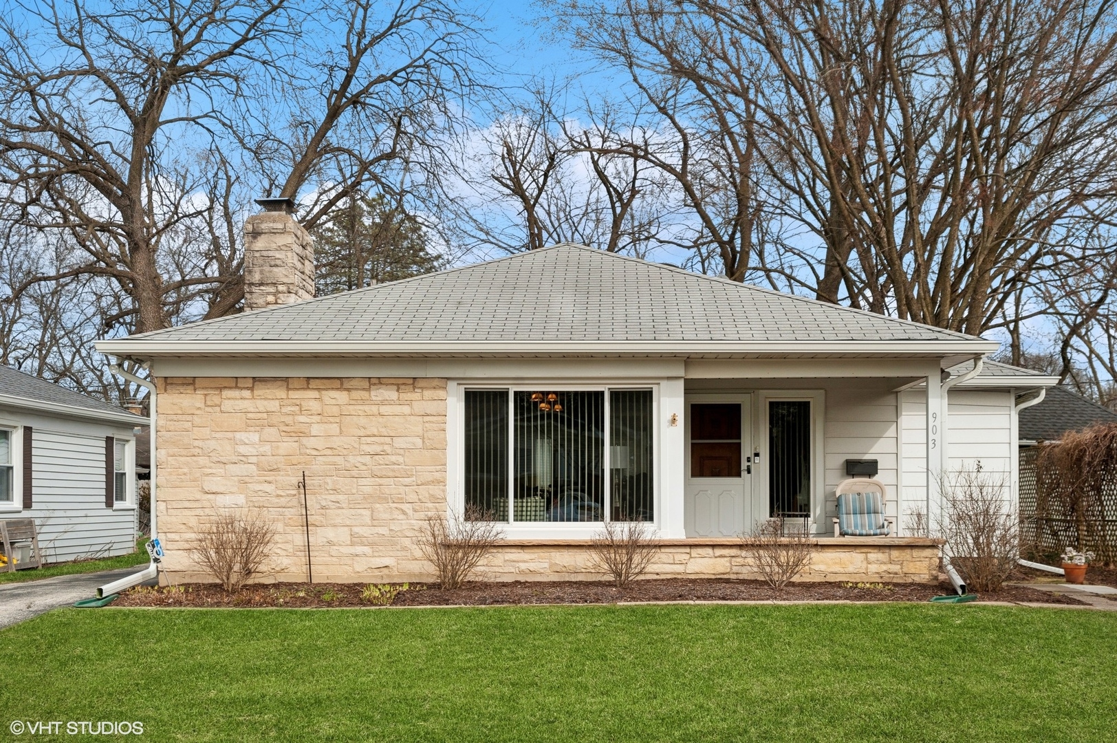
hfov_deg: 42.8
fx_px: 1426
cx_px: 558
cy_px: 372
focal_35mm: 46
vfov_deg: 29.2
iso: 200
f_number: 8
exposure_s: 1/1000
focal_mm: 46
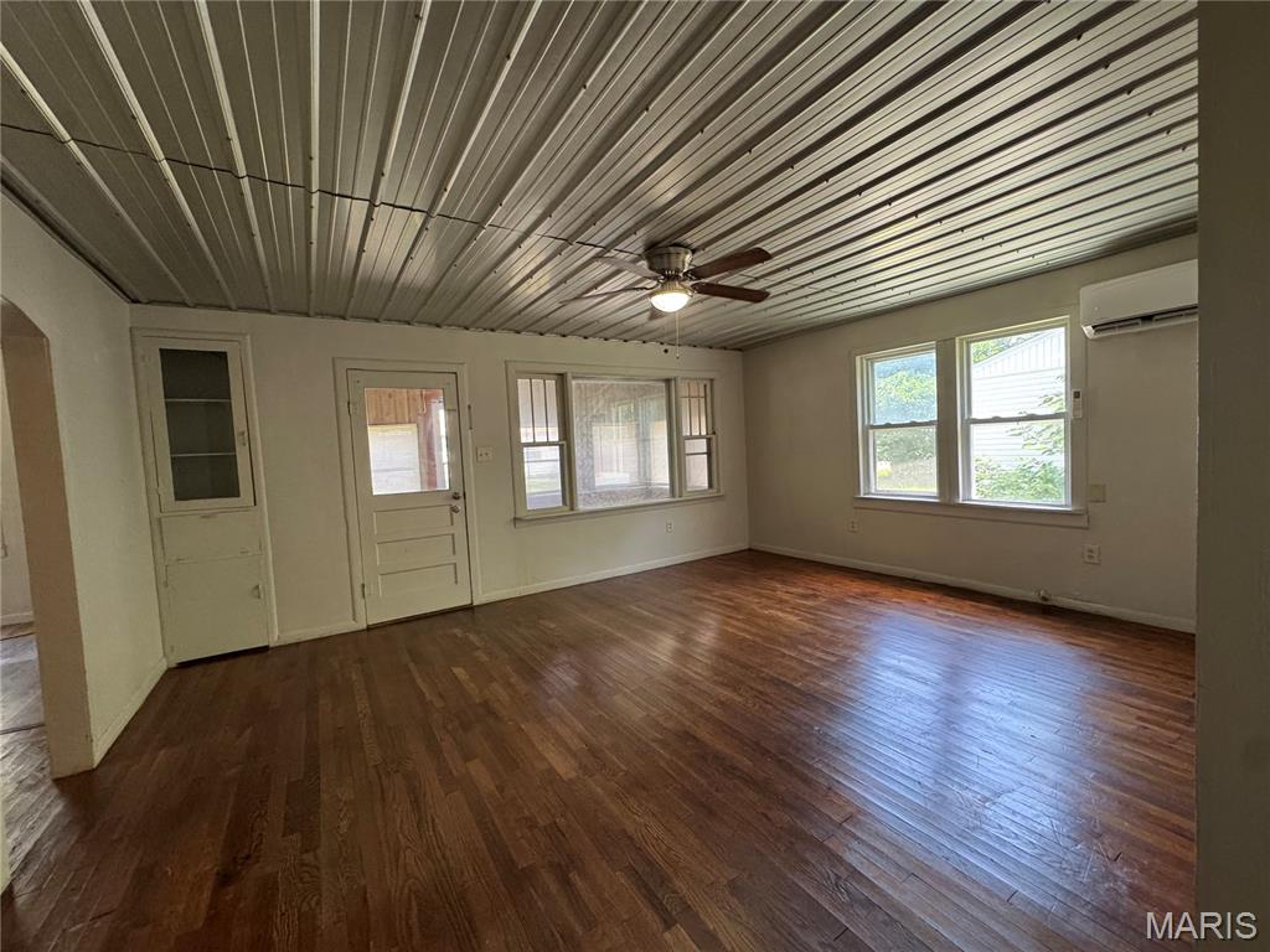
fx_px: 514
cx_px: 635
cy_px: 476
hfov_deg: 102.1
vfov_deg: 85.7
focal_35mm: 14
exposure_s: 1/120
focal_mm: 2.22
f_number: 2.2
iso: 320
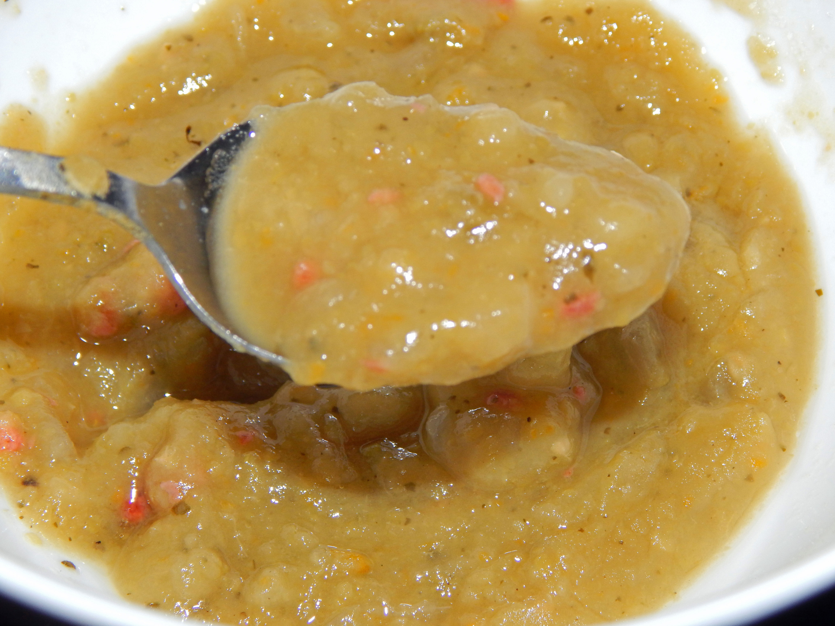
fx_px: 2074
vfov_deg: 17.2
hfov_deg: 22.8
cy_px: 313
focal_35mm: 86
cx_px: 418
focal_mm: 15.3
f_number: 8.6
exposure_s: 1/30
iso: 200
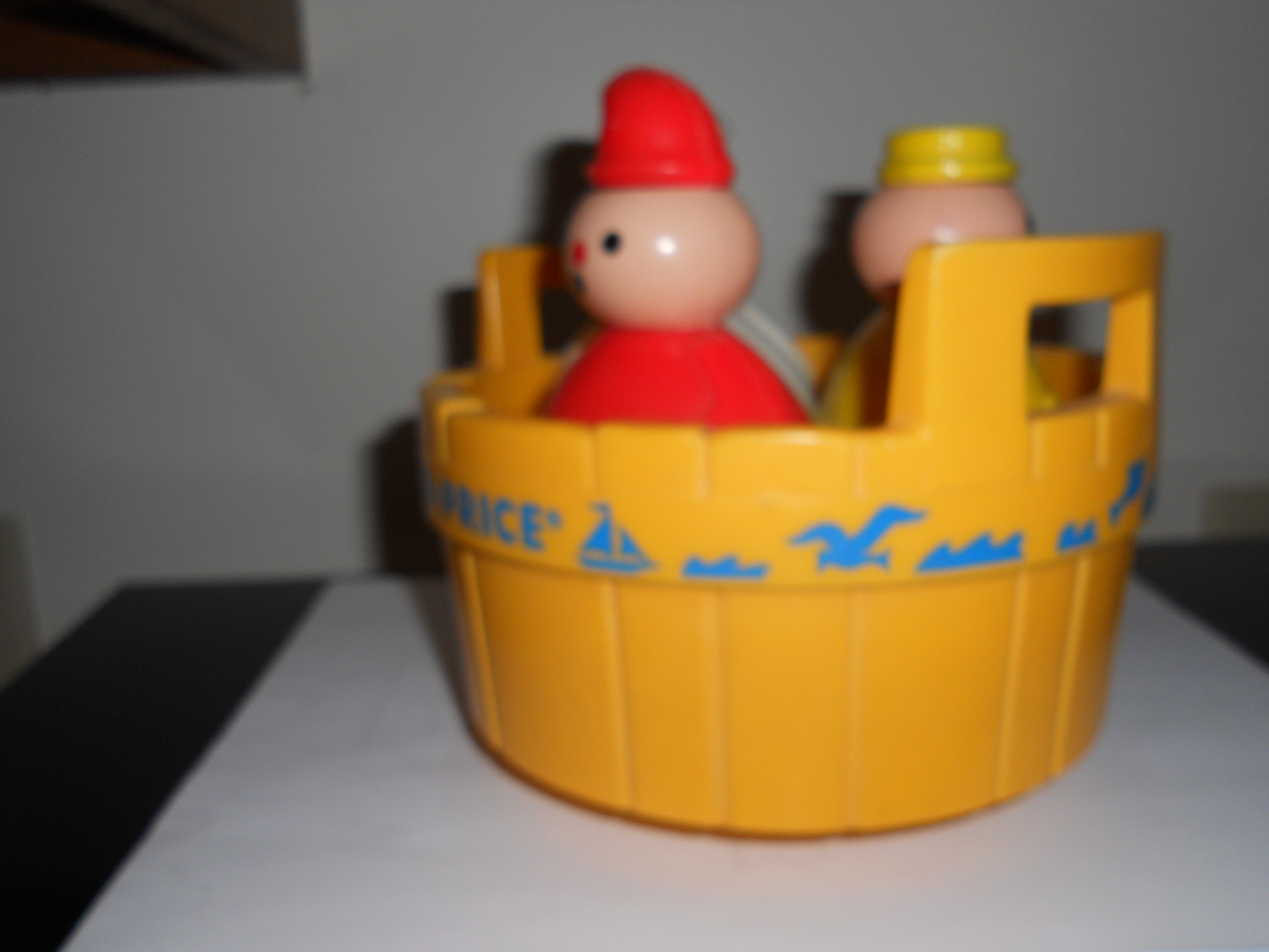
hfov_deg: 56.8
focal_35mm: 32
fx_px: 1173
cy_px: 476
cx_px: 634
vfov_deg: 44.2
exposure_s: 1/25
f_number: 8.8
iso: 80
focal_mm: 5.8
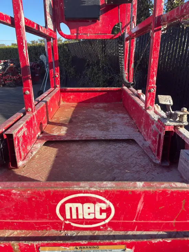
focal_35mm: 26
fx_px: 189
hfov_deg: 53.1
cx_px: 94
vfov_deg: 67.3
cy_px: 126
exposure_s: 1/975
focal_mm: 5.1
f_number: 1.6
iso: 50
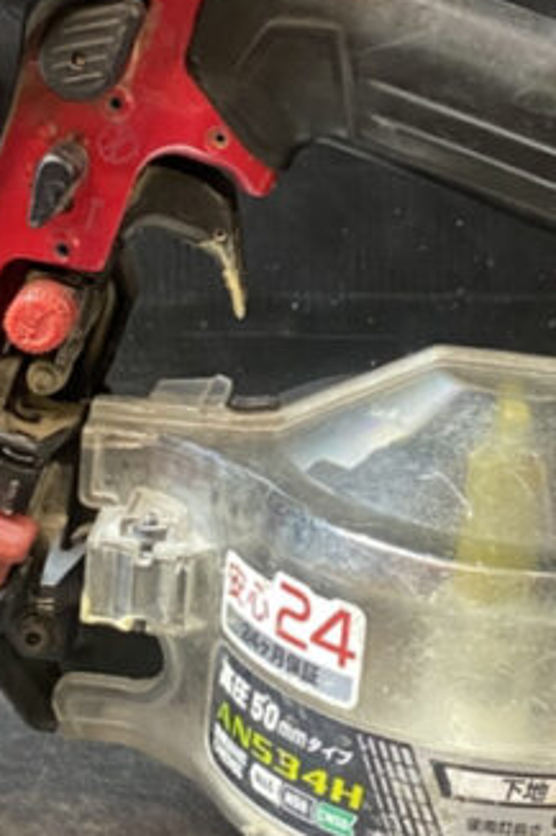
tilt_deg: -11.1
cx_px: 372
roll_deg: +1.2
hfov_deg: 16.0
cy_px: 167
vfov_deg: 23.6
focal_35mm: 85
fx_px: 1971
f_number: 1.8
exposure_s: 1/60
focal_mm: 4.25
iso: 200
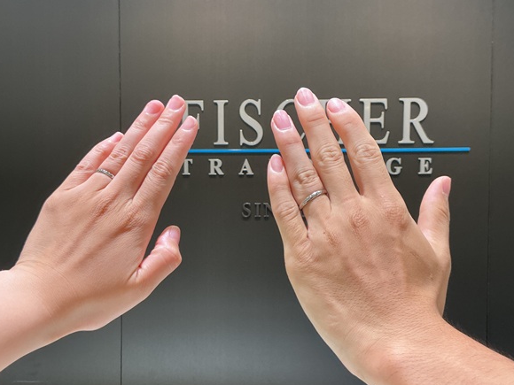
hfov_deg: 60.0
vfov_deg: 46.8
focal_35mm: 30
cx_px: 254
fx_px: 445
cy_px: 192
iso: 50
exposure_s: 1/120
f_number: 1.8
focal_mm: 3
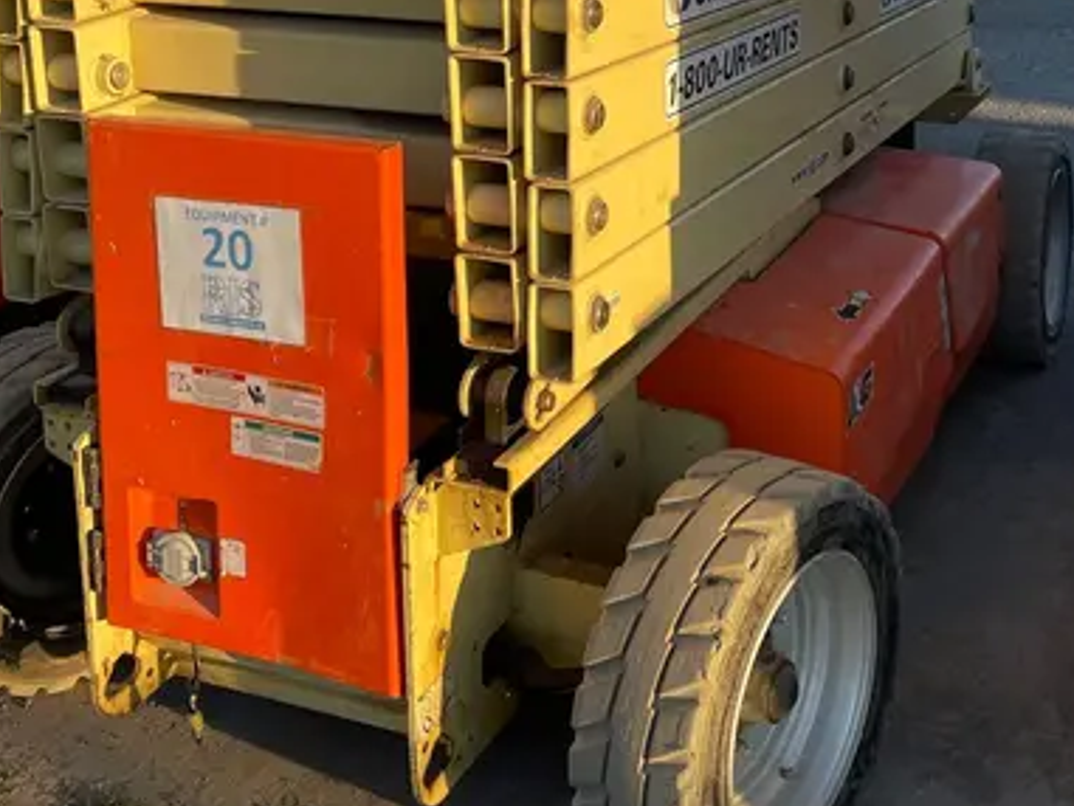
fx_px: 1552
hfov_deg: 37.9
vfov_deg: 27.2
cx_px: 674
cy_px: -30
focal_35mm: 50
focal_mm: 4.2
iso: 32
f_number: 1.6
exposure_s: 1/790
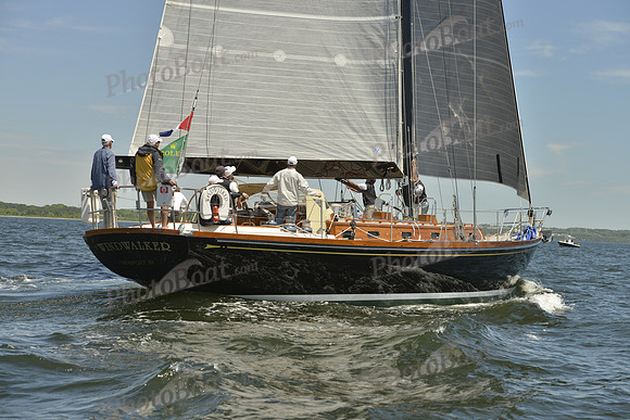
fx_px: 1225
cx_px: 315
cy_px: 210
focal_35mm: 70
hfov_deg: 28.8
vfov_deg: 19.5
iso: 280
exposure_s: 1/1600
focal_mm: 70
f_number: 8
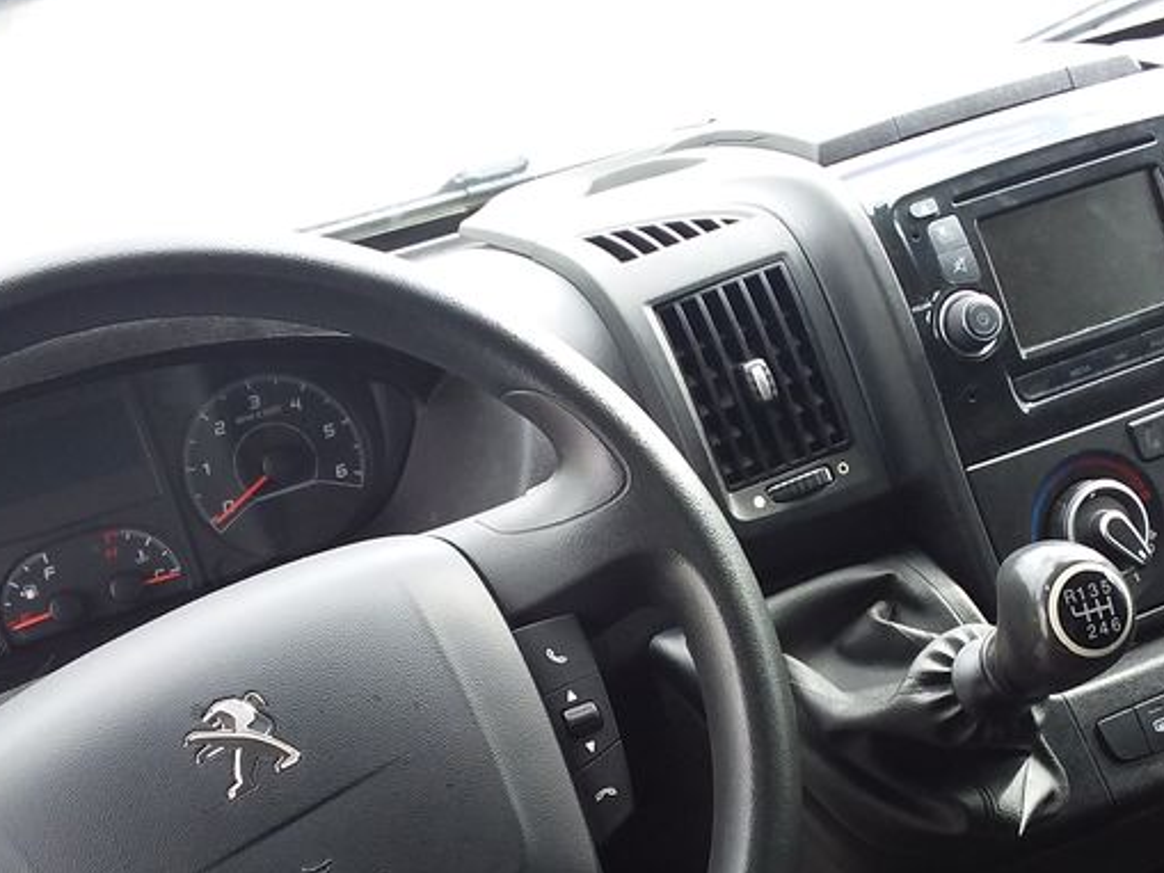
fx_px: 1850
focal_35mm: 55
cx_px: 711
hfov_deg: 34.8
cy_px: 601
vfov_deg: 26.4
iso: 50
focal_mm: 2.91
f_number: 1.9
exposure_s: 1/100
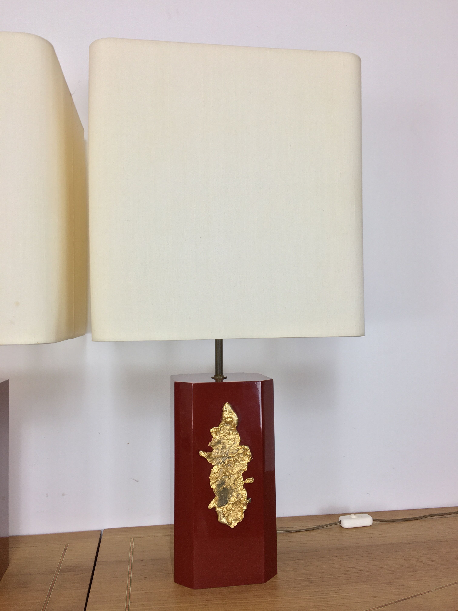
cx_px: 229
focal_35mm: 29
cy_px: 306
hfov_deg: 48.2
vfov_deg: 61.7
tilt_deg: +1.7
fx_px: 512
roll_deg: +0.5
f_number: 2.2
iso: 32
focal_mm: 4.15
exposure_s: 1/33
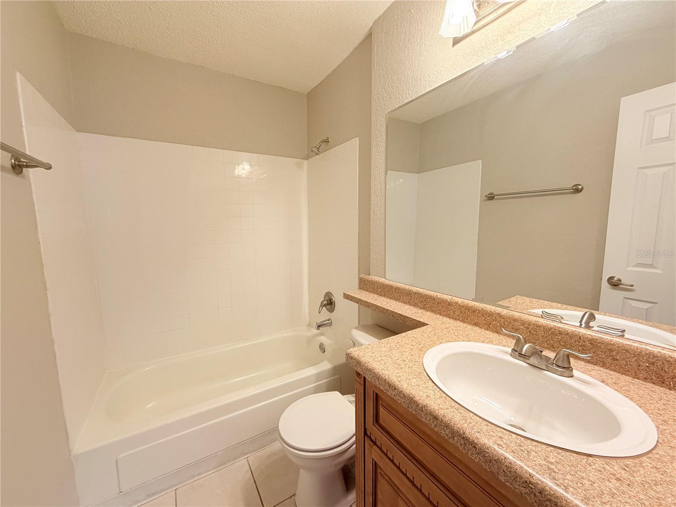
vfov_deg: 85.7
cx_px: 338
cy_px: 254
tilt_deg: -7.0
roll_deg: +0.3
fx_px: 273
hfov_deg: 102.1
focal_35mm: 14
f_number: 2.2
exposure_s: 1/120
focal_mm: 2.22
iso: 320
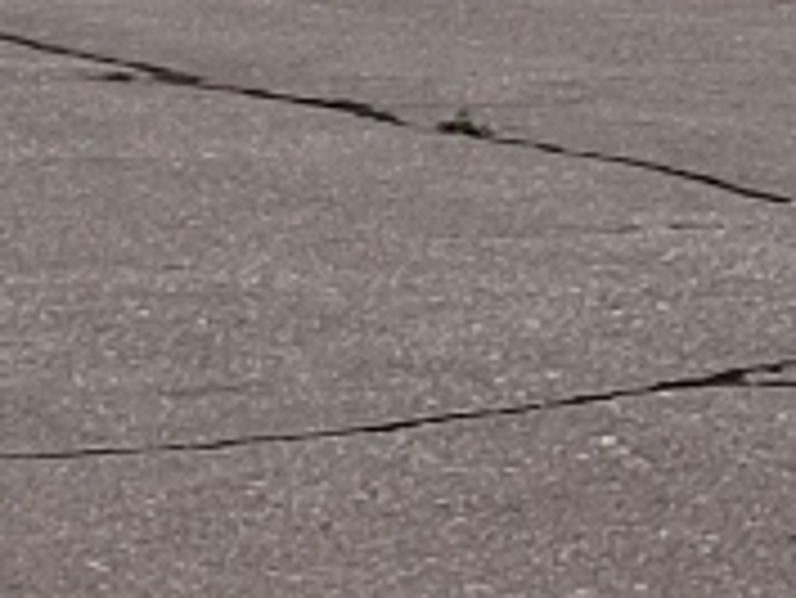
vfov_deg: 4.4
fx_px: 7594
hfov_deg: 5.7
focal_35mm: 330
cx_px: 2226
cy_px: -677
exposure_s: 1/2150
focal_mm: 5.52
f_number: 1.9
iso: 191
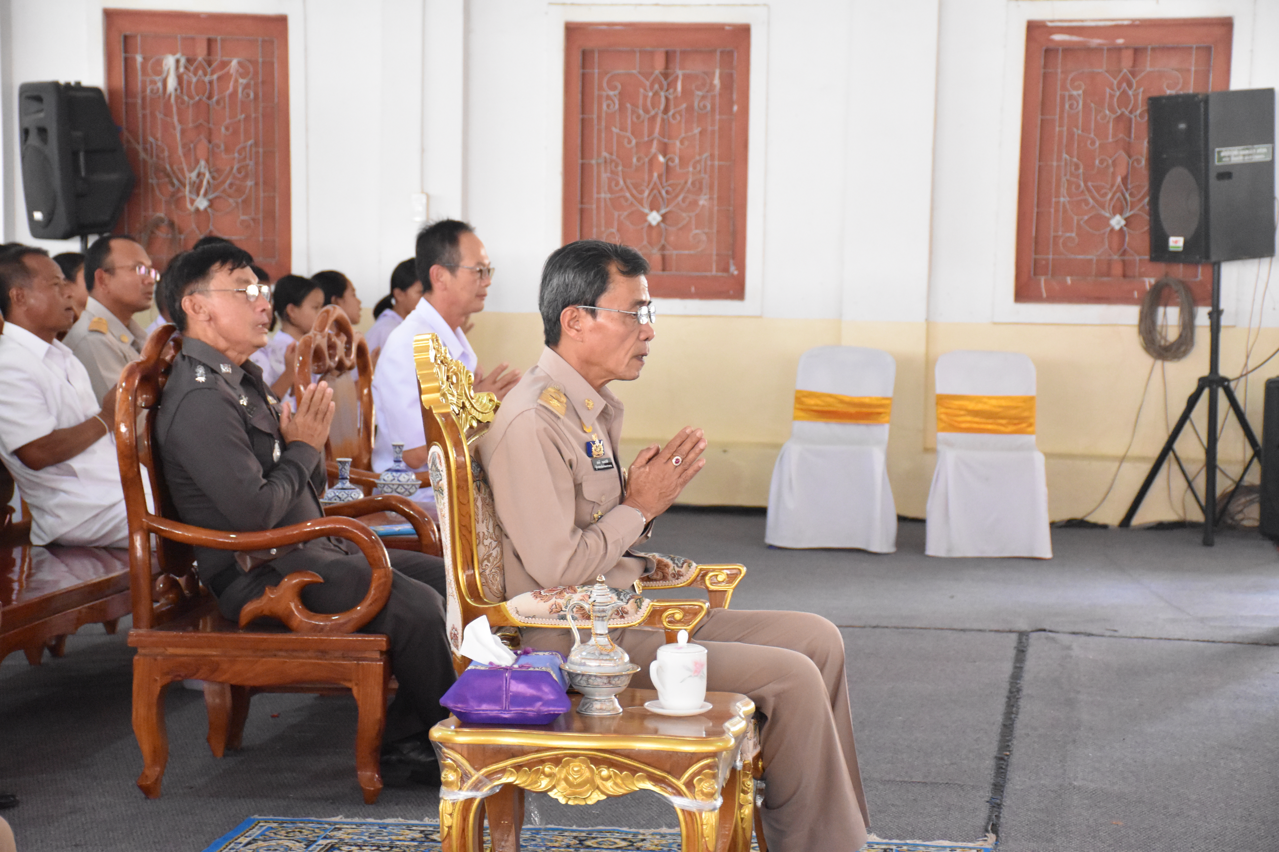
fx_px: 2984
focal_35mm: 84
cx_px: 640
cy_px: 426
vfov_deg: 16.3
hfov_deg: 24.2
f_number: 4.8
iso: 5600
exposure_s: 1/125
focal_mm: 56
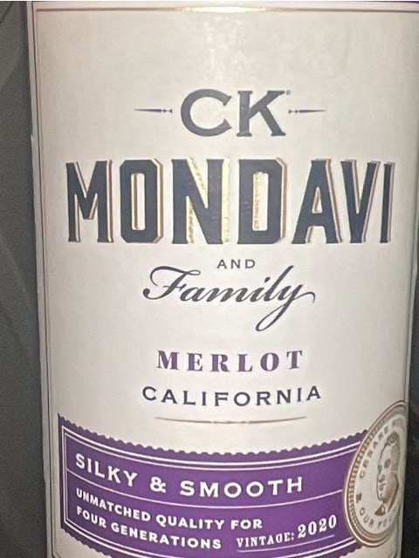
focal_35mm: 30
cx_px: 210
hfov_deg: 46.8
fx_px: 484
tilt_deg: -50.8
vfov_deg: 60.0
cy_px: 279
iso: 160
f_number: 2.4
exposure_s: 1/60
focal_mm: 1.54
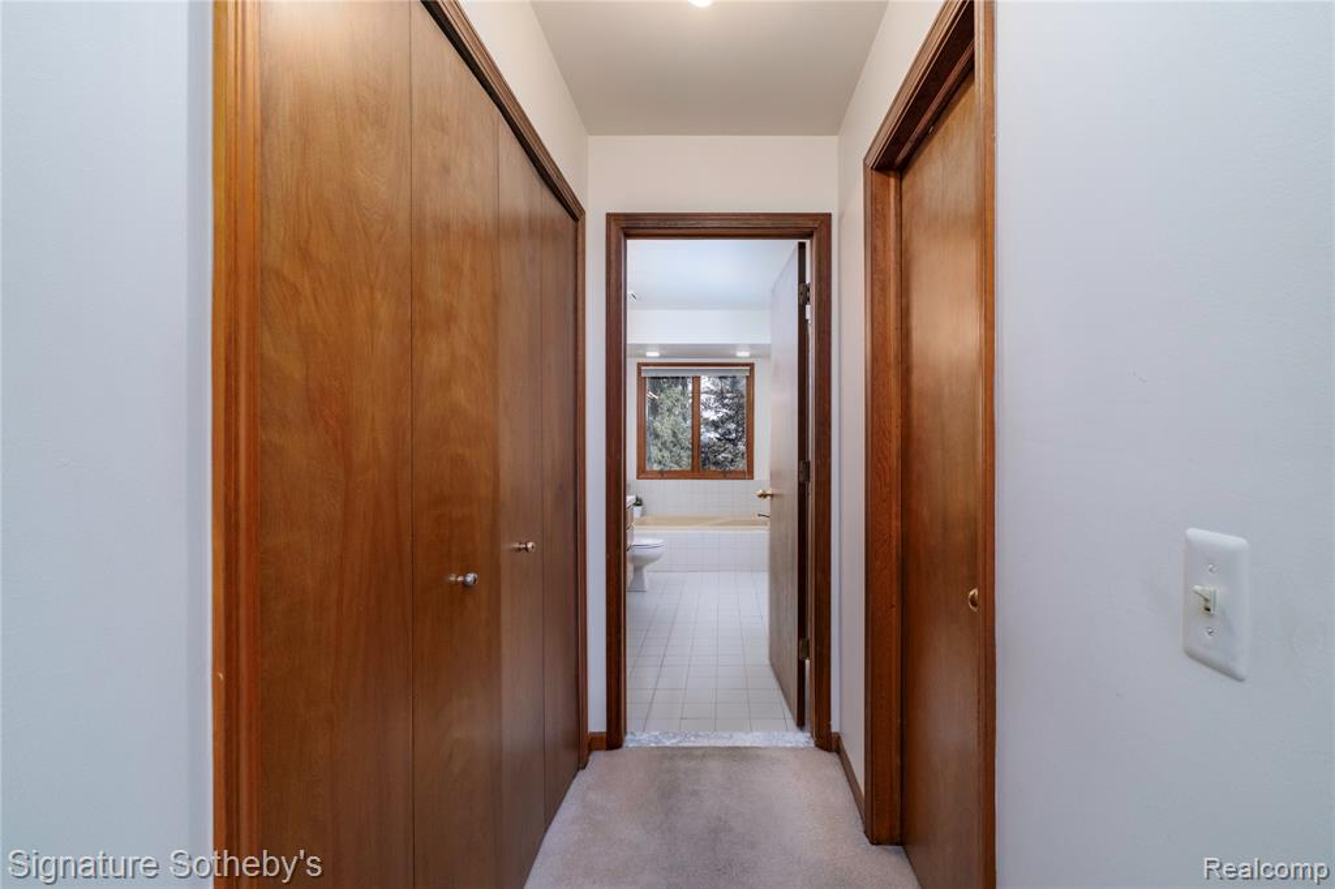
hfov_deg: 100.4
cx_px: 668
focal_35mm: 15
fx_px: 556
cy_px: 444
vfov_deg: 77.3
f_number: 6.4
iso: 640
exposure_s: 1/250
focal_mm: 10
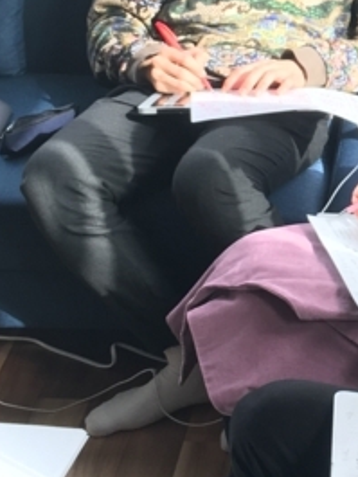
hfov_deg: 13.0
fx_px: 1543
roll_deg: -0.9
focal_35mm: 112
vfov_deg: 17.5
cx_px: 405
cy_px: 142
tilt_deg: -26.9
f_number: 2.2
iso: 32
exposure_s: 1/60
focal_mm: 4.15
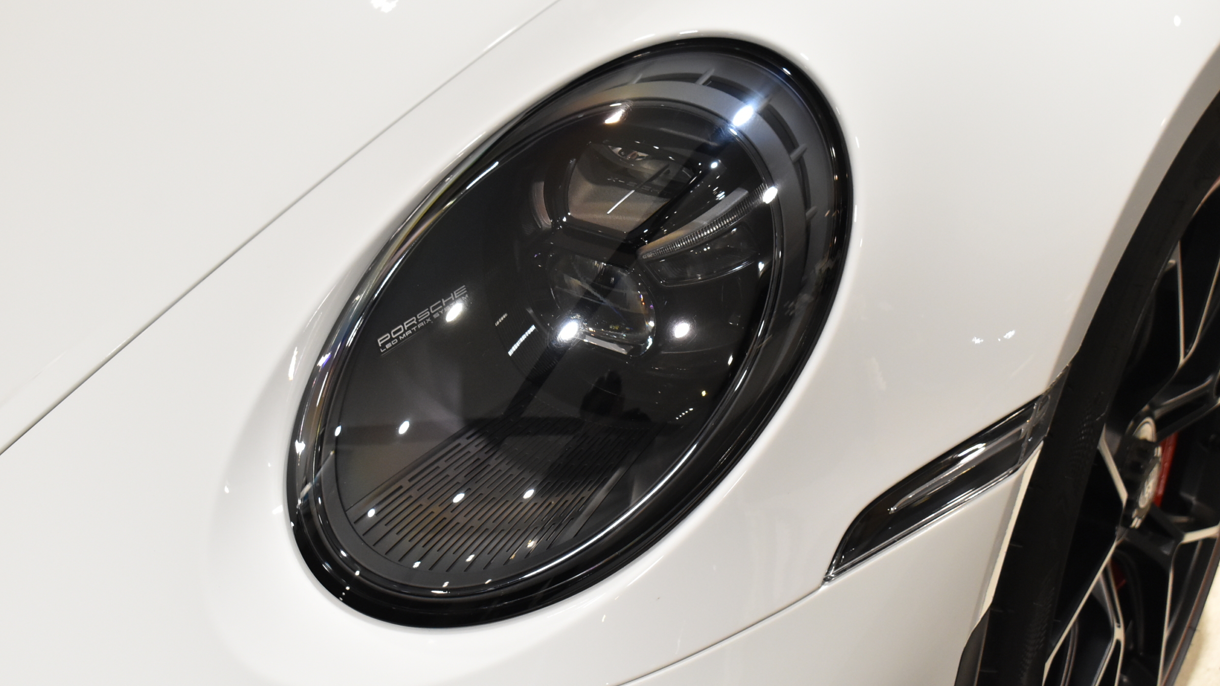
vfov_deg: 21.2
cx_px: 598
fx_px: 1829
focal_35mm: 57
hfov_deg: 36.9
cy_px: 284
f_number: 7.1
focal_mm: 35
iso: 1800
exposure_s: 1/60
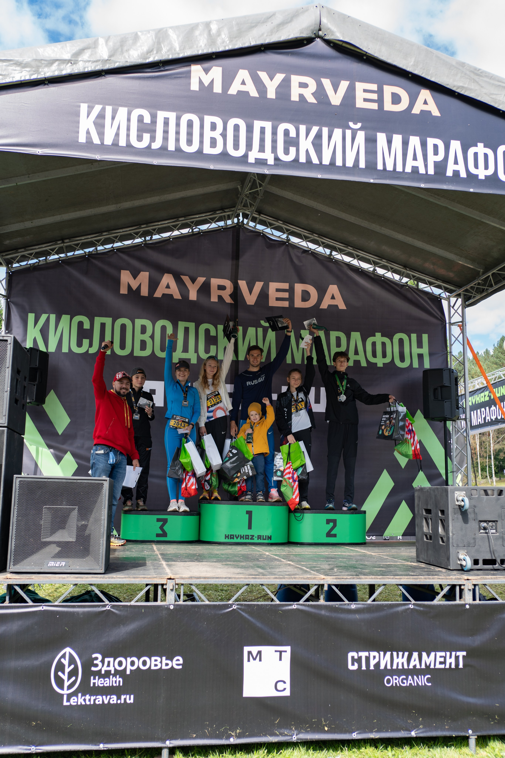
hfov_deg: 37.9
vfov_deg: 54.4
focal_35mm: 35
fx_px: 736
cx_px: 252
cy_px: 379
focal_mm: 35
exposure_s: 1/200
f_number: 3.5
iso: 100
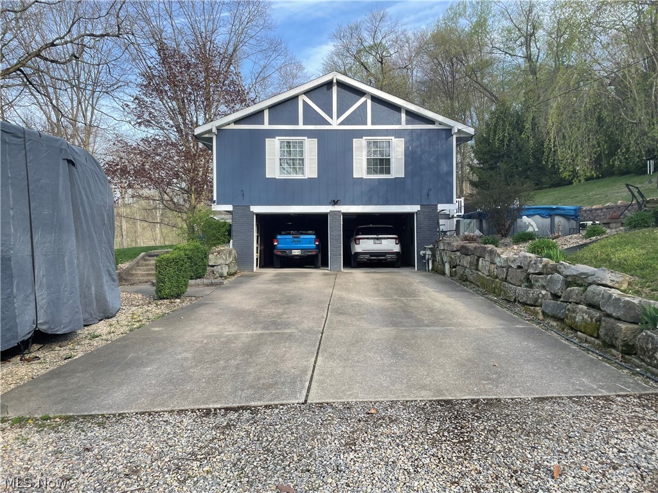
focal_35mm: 26
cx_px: 329
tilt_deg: +0.1
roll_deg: +0.9
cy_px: 246
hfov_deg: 67.3
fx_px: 494
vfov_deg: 53.1
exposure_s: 1/917
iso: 32
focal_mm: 4.2
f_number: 1.6
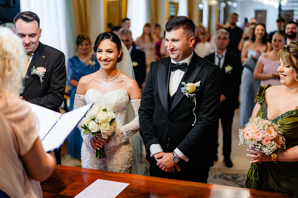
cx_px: 149
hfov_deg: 39.6
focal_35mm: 50
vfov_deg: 27.0
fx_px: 414
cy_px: 99
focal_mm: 50
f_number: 1.4
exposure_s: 1/200
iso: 640
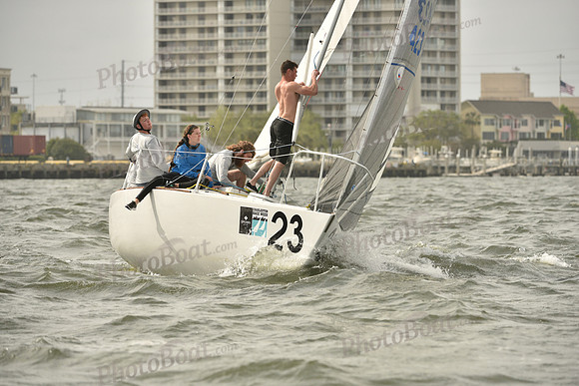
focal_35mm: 270
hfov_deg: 7.6
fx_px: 4343
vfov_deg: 5.1
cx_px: 290
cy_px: 193
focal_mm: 270
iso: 320
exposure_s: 1/1250
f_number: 6.3
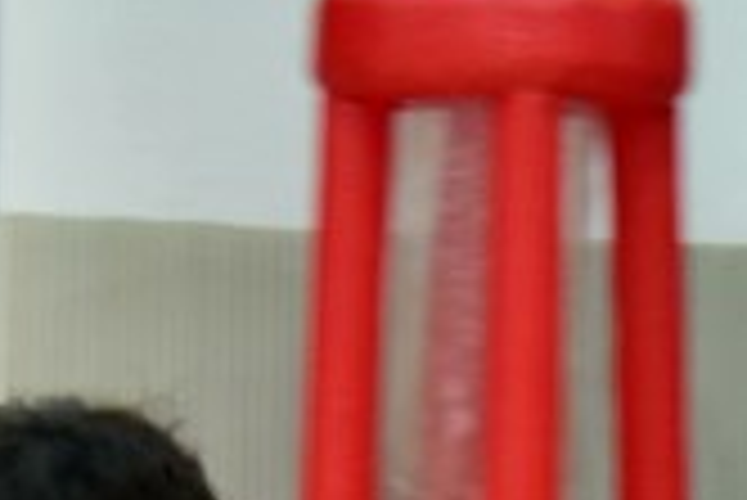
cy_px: 653
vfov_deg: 5.0
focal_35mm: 276
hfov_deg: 7.5
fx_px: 5732
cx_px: 351
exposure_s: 1/50
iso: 800
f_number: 5.6
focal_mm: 34
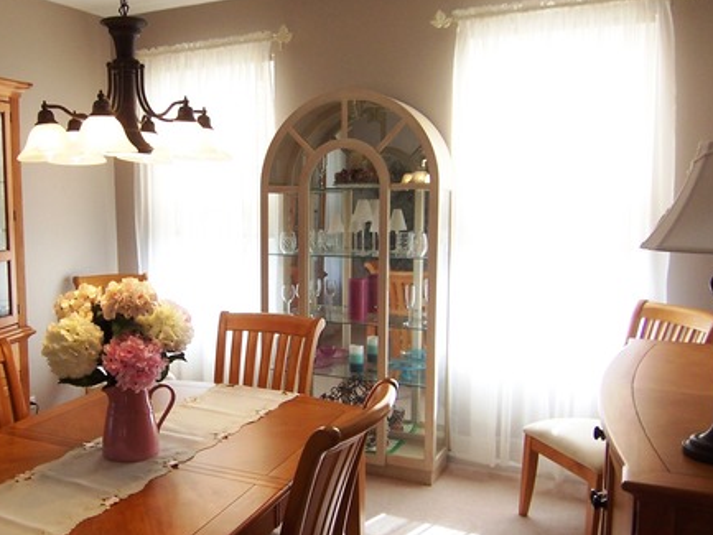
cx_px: 249
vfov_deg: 41.8
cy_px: 278
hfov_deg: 53.1
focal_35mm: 34
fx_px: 701
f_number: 2.8
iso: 64
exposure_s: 1/50
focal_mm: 3.8
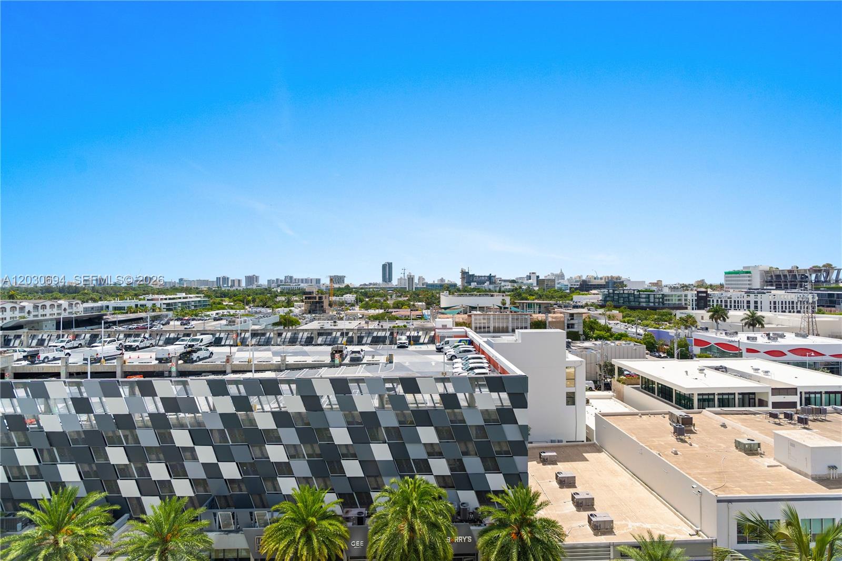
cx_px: 421
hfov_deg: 96.7
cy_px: 280
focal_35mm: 16
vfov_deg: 73.7
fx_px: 374
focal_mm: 16
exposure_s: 1/60
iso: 100
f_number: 5
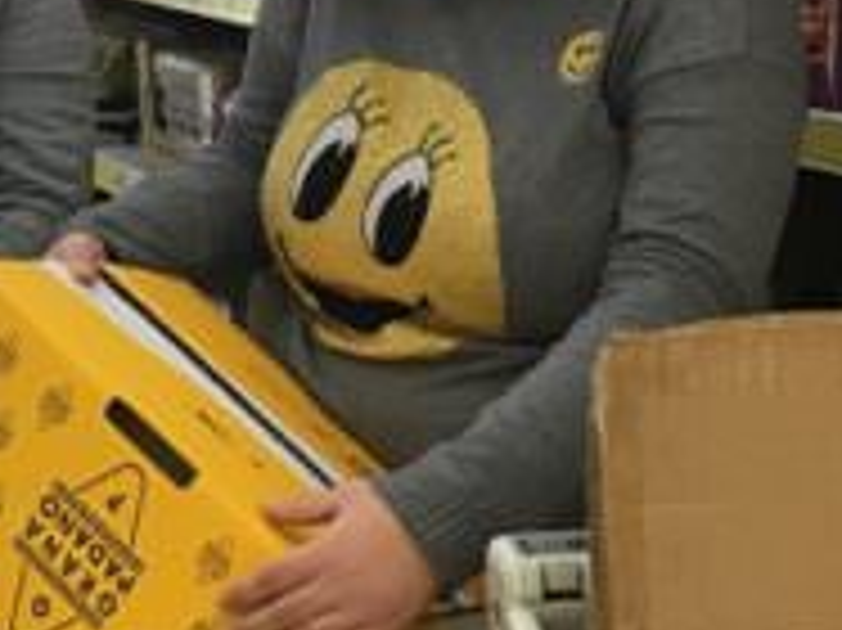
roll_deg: +0.2
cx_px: 306
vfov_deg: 14.5
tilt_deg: -7.2
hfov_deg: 19.4
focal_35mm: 101
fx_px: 2455
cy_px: 90
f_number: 2.2
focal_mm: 4.15
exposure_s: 1/33
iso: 40
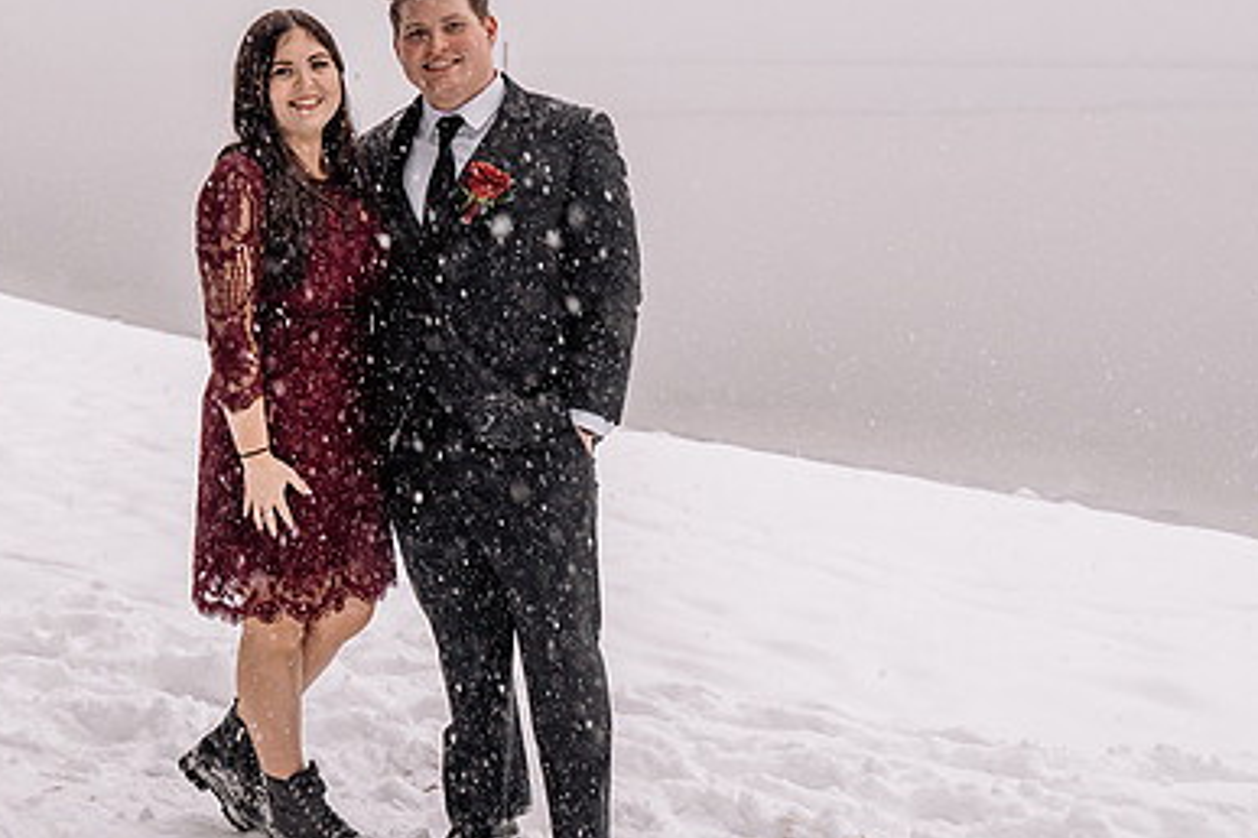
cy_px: 314
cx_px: 442
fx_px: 2236
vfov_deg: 21.2
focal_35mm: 64
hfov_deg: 31.2
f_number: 5
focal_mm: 35
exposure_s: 1/250
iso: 1250
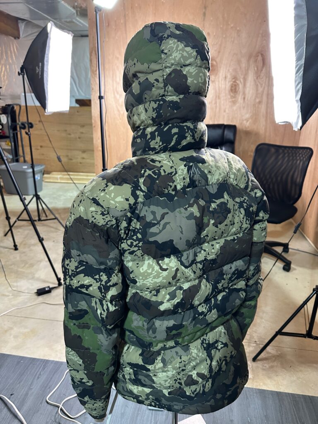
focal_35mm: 24
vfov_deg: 71.6
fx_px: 294
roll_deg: -1.1
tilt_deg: -20.4
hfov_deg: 56.8
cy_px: 212
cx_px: 159
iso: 500
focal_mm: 6.86
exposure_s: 1/60
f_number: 1.78
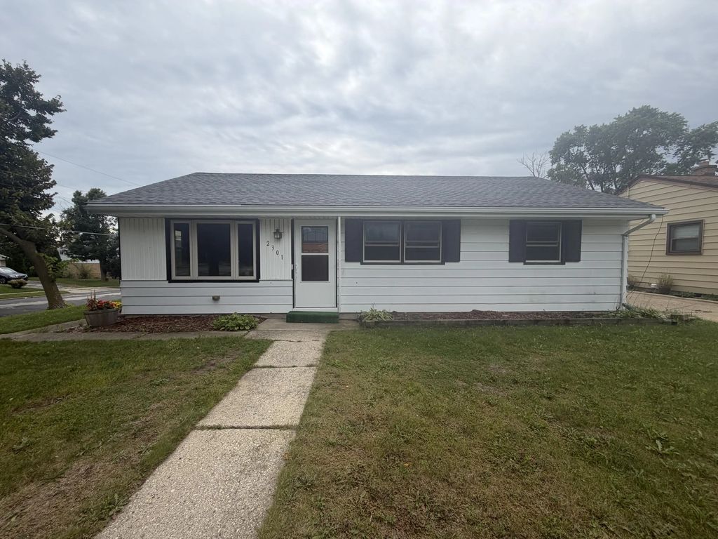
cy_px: 270
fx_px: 290
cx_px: 359
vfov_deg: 85.7
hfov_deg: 102.1
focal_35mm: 14
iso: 25
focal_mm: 2.22
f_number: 2.2
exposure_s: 1/770
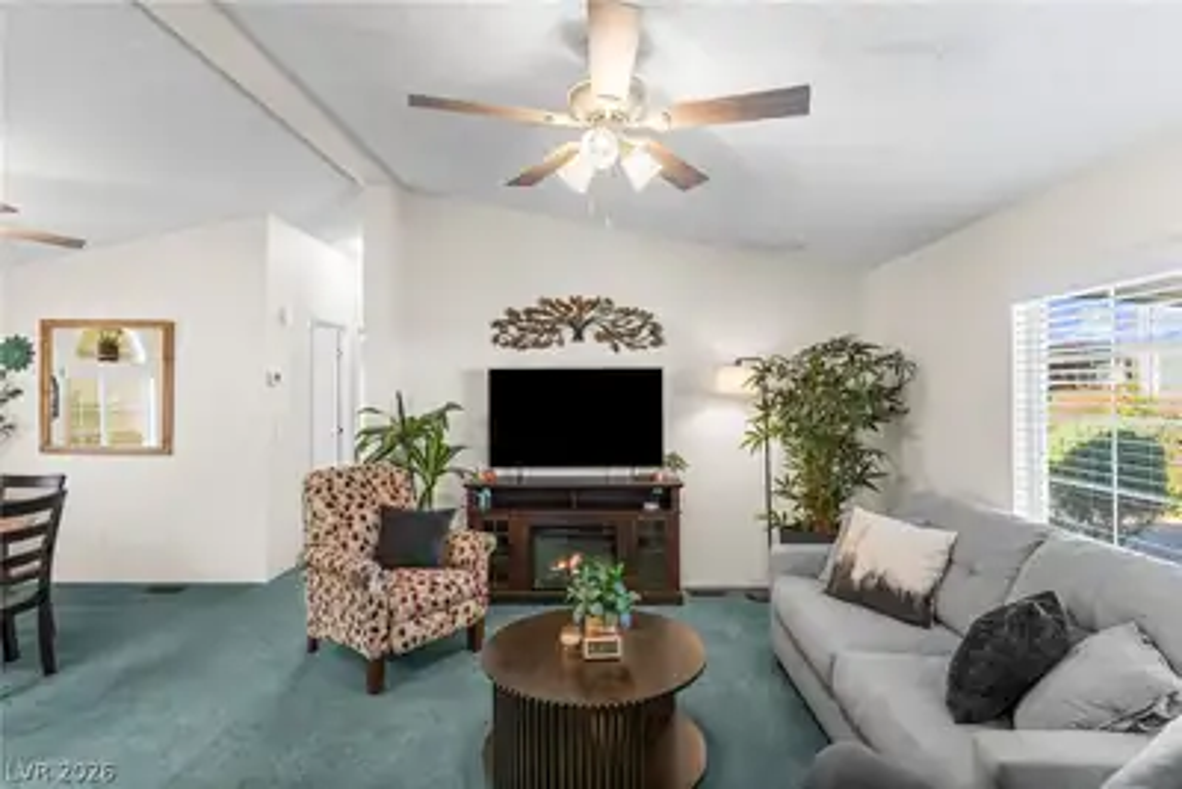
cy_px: 394
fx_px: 624
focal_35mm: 19
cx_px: 591
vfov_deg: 64.6
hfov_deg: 86.9
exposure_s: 1/320
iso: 400
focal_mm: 19
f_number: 8
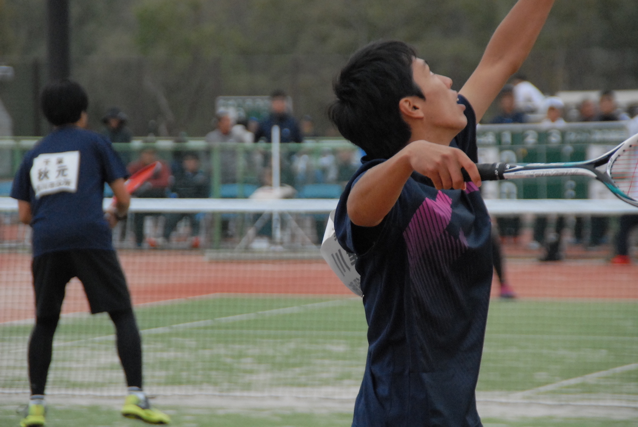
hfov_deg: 6.9
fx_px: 5322
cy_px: 214
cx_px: 319
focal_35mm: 300
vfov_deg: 4.6
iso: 1600
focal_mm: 200
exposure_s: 1/1000
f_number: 6.3
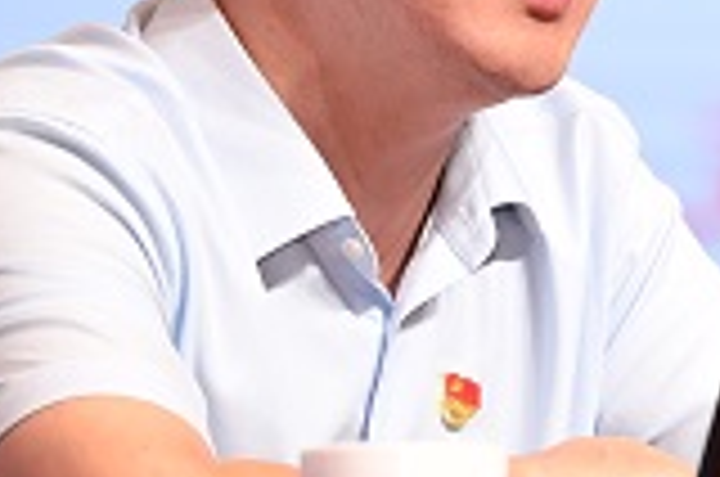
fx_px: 9182
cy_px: 270
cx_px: 968
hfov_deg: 4.5
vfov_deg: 3.0
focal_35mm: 460
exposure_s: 1/100
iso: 320
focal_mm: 105
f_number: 2.8
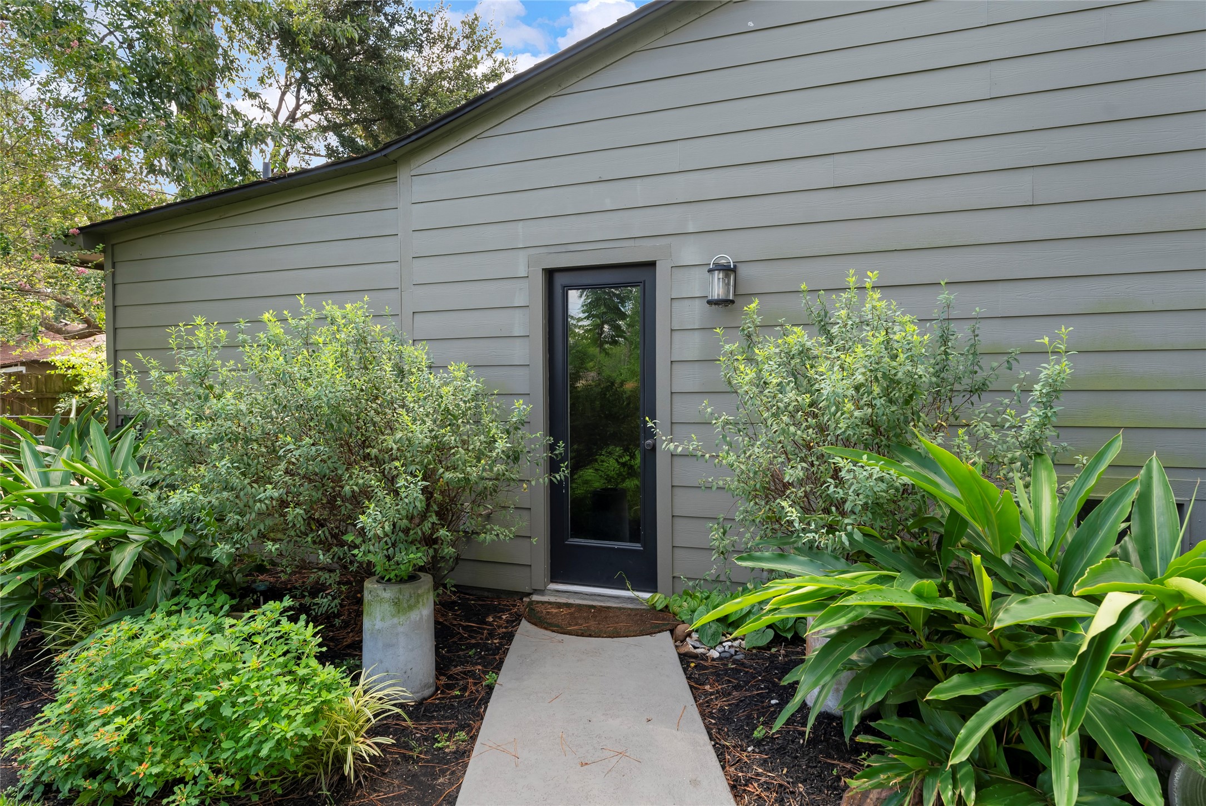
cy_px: 403
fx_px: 670
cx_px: 603
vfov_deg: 62.0
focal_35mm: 20
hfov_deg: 83.9
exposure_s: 1/20
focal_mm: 20
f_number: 8
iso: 100
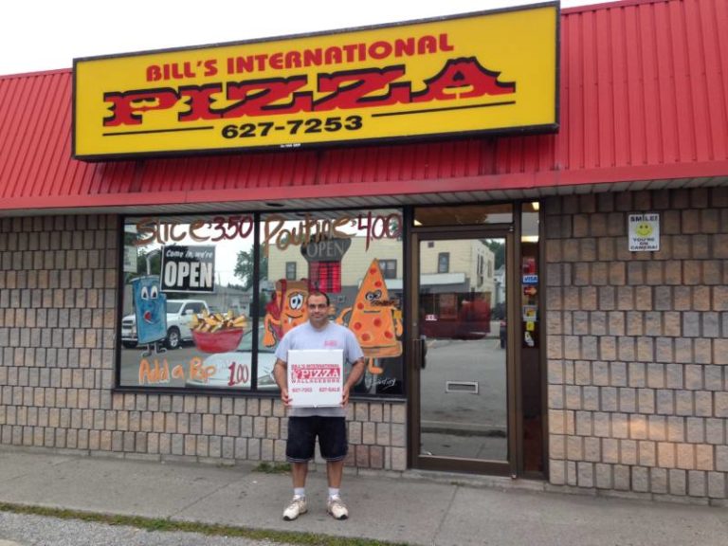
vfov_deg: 42.9
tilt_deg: +2.1
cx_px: 364
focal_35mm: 33
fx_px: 694
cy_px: 273
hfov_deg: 55.4
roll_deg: +1.4
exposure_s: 1/120
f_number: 2.4
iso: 50
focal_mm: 4.12
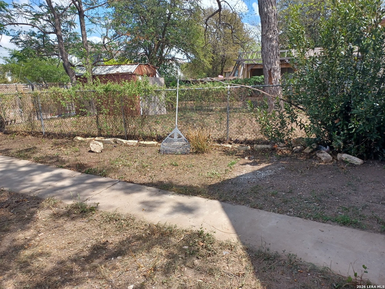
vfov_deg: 54.9
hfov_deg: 69.4
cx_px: 192
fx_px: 278
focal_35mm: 25
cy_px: 144
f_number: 1.8
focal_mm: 4.6
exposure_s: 1/253
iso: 32
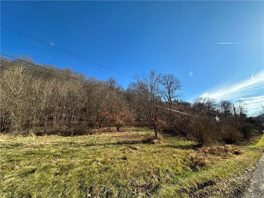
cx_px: 132
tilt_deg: +20.3
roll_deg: -0.2
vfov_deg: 85.7
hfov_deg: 102.1
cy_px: 99
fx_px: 107
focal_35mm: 14
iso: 40
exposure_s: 1/1135
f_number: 2.2
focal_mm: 2.22
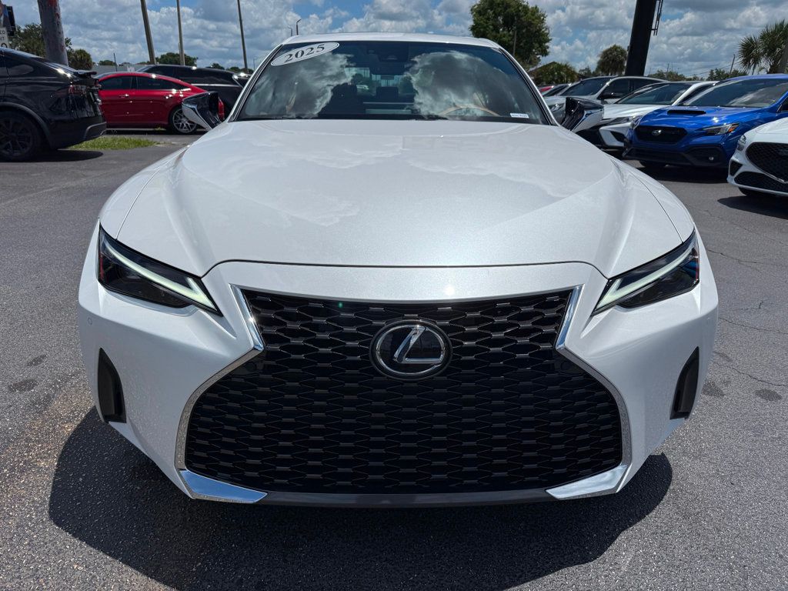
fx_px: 546
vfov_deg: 56.8
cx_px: 394
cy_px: 296
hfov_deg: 71.6
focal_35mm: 24
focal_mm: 6.76
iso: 64
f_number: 1.78
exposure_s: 1/17544
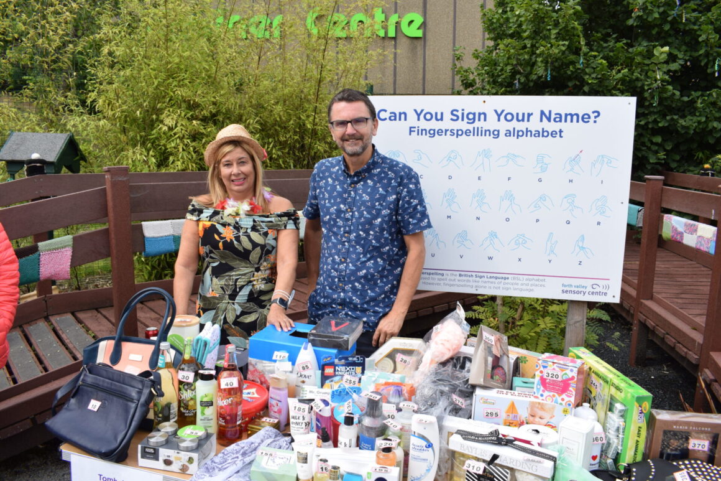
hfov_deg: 67.4
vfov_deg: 47.9
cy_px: 240
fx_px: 541
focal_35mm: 27
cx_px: 360
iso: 200
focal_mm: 18
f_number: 8
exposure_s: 1/250
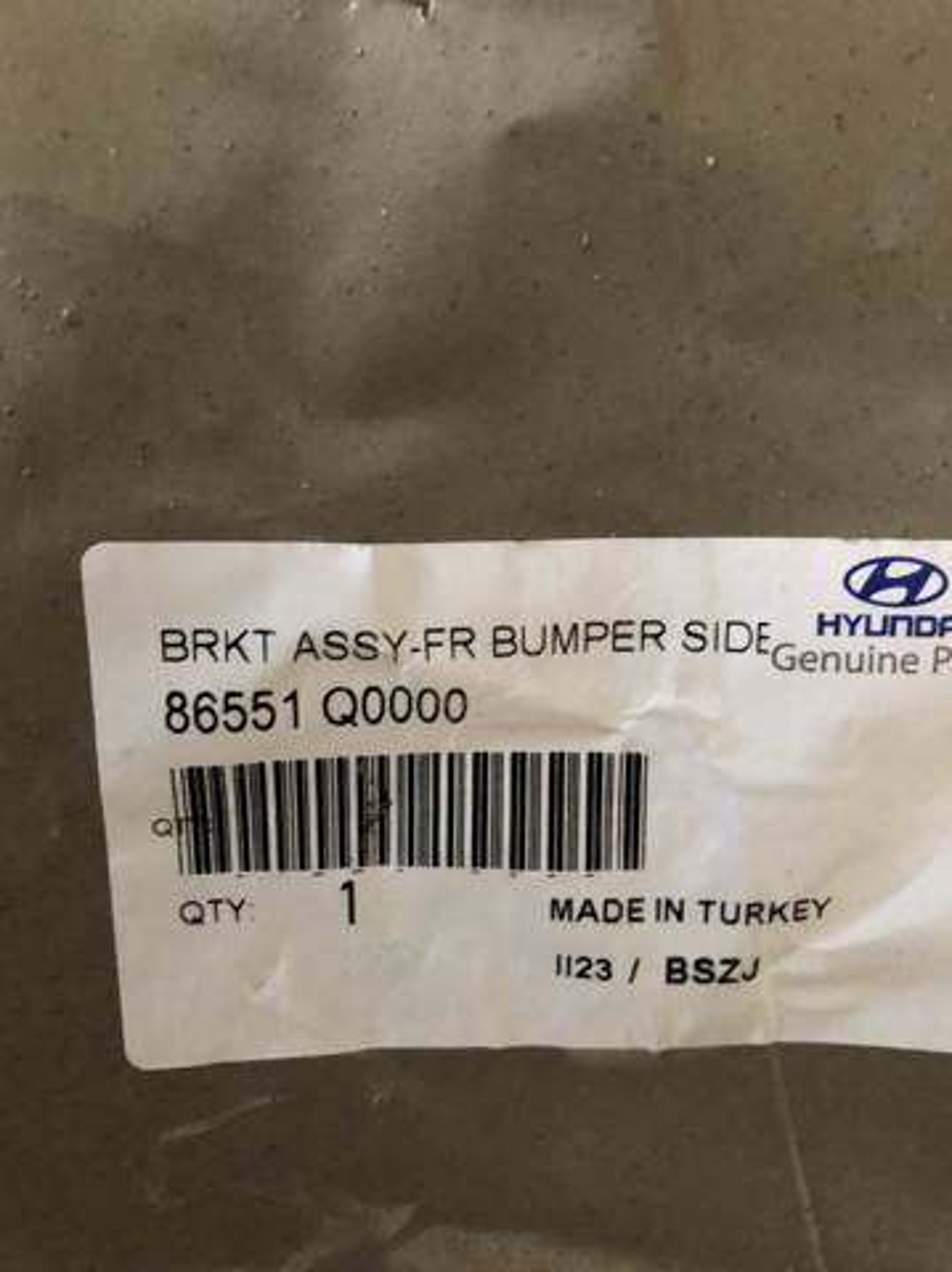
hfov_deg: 49.7
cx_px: 476
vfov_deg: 63.5
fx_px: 1029
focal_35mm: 28
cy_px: 636
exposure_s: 1/4
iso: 100
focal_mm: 4
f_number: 1.8
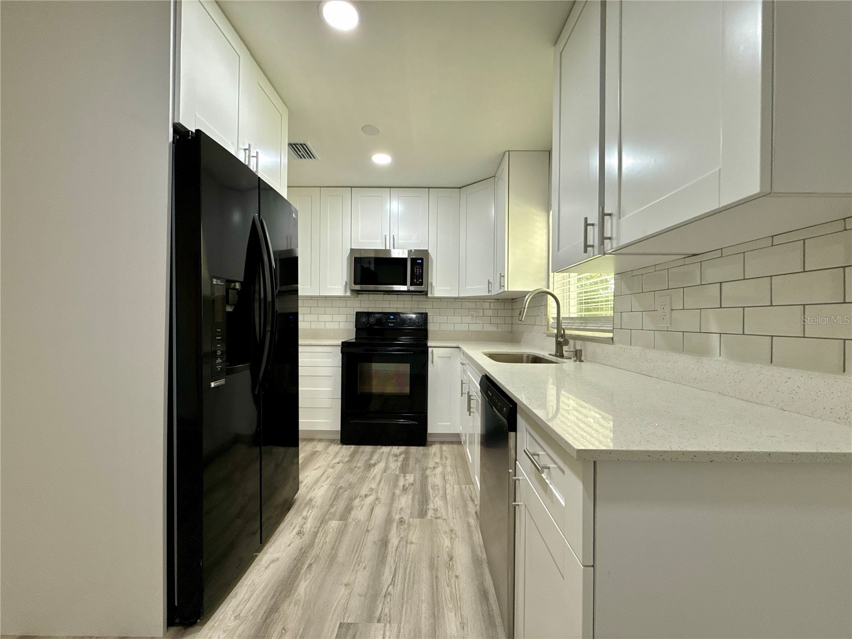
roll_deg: +0.0
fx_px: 345
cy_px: 320
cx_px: 426
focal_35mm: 14
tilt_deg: +2.4
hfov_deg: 102.1
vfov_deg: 85.7
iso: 200
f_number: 2.2
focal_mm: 2.22
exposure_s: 1/120
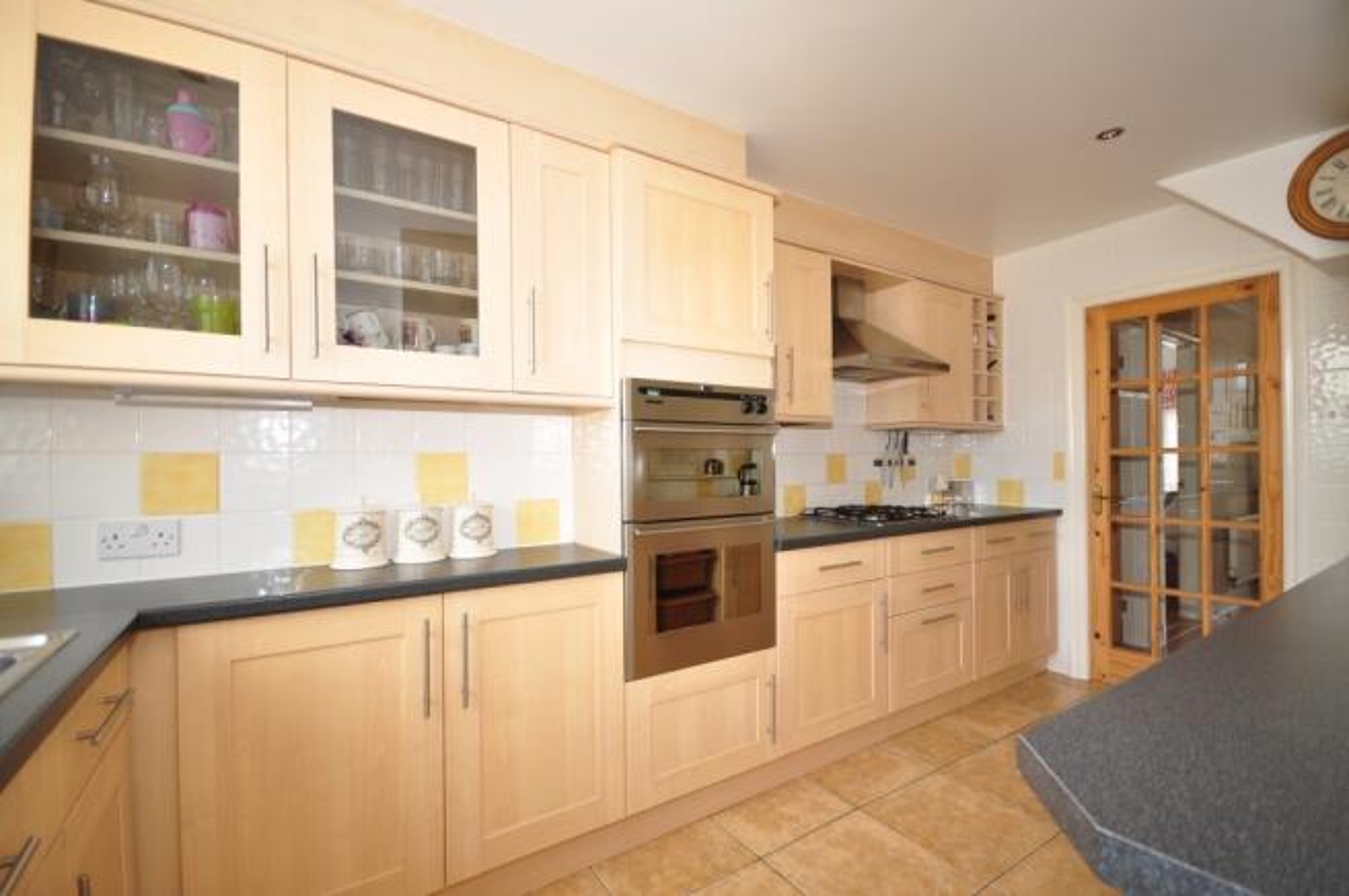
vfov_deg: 77.2
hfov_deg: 100.4
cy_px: 448
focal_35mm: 15
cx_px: 674
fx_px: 562
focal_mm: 10
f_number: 4
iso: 200
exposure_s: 1/6
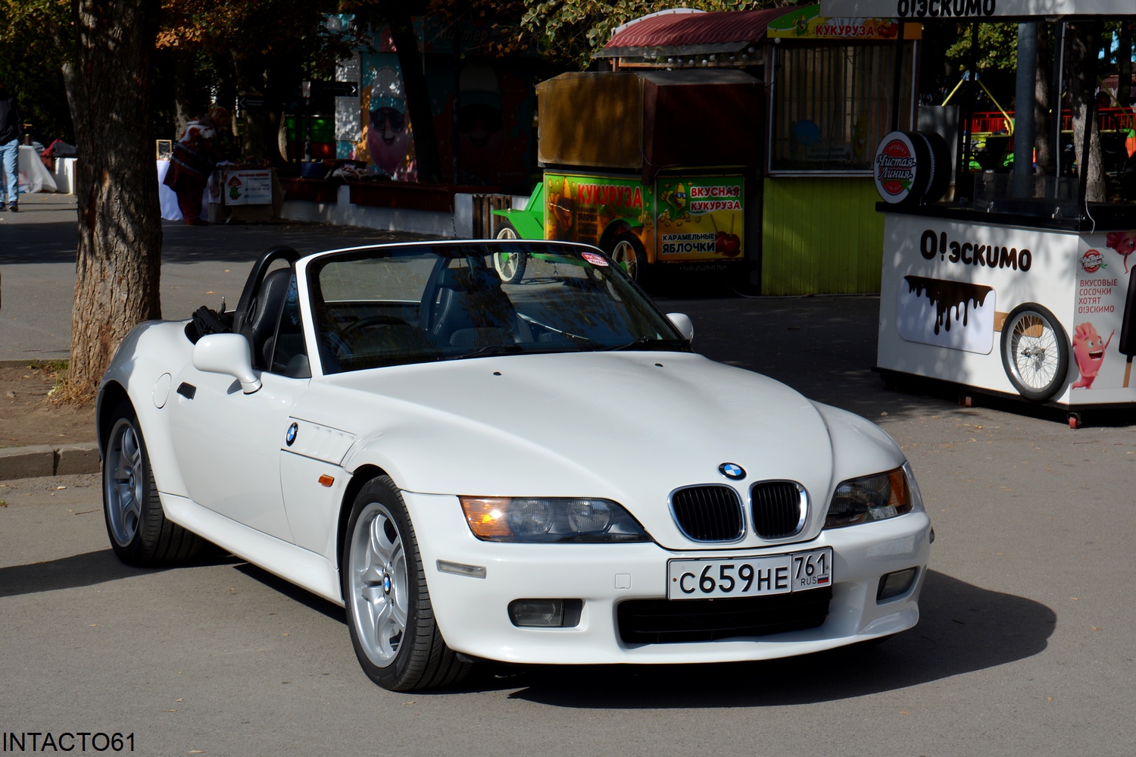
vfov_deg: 14.7
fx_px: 2934
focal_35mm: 93
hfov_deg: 21.9
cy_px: 378
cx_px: 568
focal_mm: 62
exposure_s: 1/400
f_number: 10
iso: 100
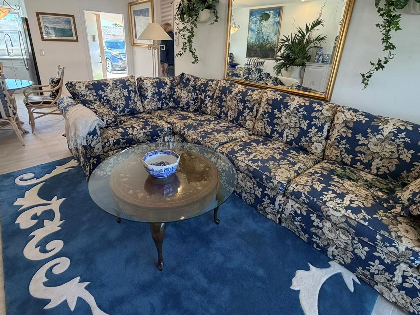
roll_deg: -1.6
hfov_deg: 84.6
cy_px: 131
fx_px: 231
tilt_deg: -21.2
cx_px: 203
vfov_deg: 68.2
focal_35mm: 19
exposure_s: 1/120
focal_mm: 2.22
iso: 250
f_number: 2.2
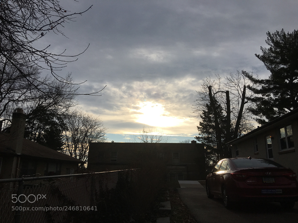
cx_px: 149
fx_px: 250
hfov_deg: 61.7
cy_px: 112
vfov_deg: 48.2
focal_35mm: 29
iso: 25
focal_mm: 4.15
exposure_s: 1/2747
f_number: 2.2
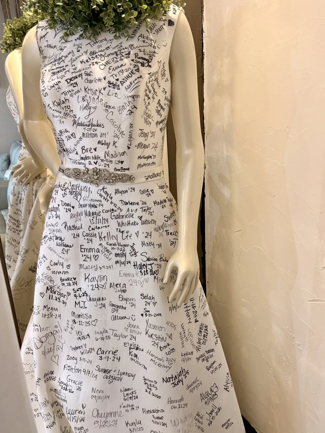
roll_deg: +2.4
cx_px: 176
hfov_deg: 42.9
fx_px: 413
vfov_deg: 54.9
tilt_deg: -20.3
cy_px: 261
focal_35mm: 33
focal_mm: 6.76
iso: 160
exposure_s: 1/60
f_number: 1.78
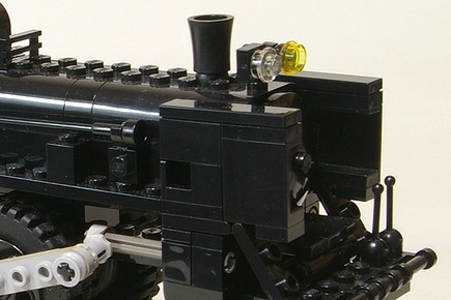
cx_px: -112
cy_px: 139
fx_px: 1811
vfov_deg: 9.5
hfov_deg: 13.7
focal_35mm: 145
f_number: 16
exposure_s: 2
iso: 200
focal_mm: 31
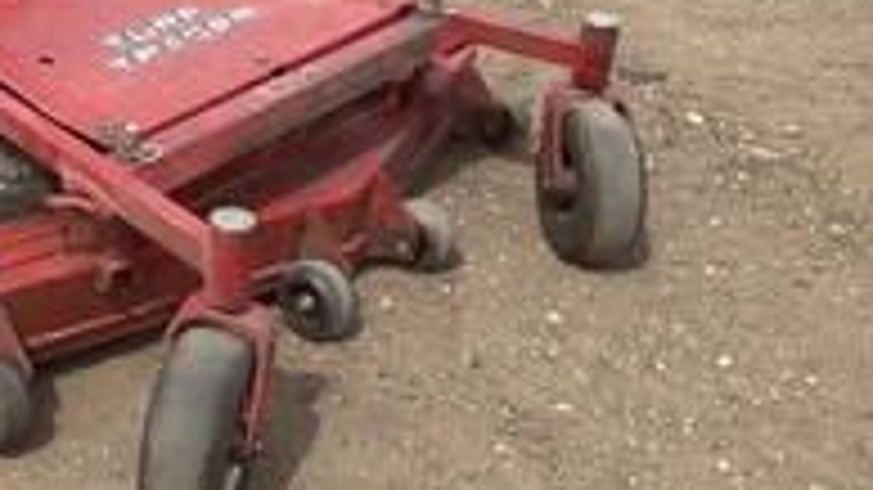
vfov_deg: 18.2
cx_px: 54
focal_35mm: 65
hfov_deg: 30.6
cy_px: 36
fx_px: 1504
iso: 25
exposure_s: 1/1342
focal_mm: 3
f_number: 1.8
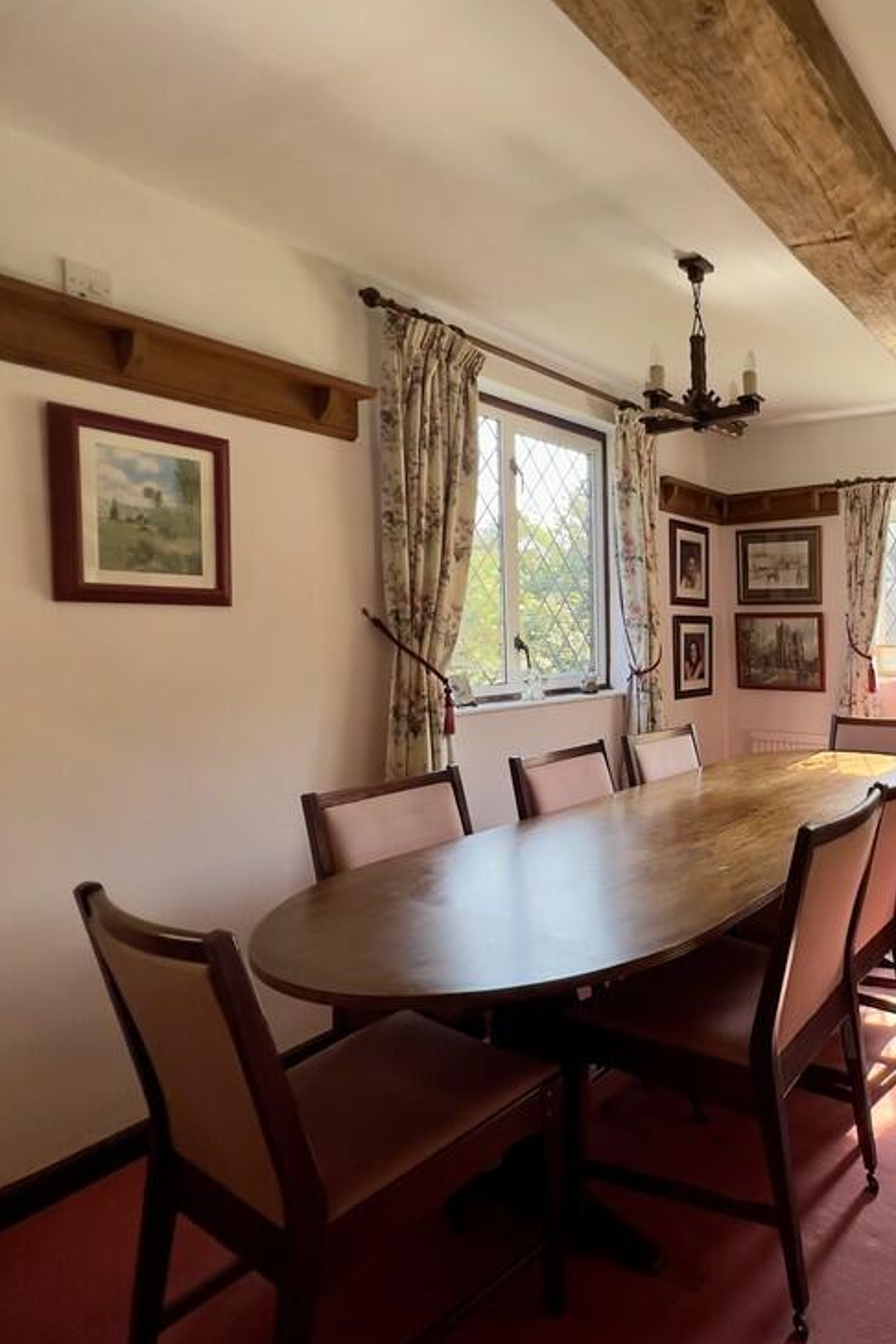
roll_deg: +0.8
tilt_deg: -2.2
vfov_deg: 86.9
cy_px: 673
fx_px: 709
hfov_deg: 55.8
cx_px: 808
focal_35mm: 19
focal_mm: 1.57
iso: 40
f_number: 1.8
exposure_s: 1/100
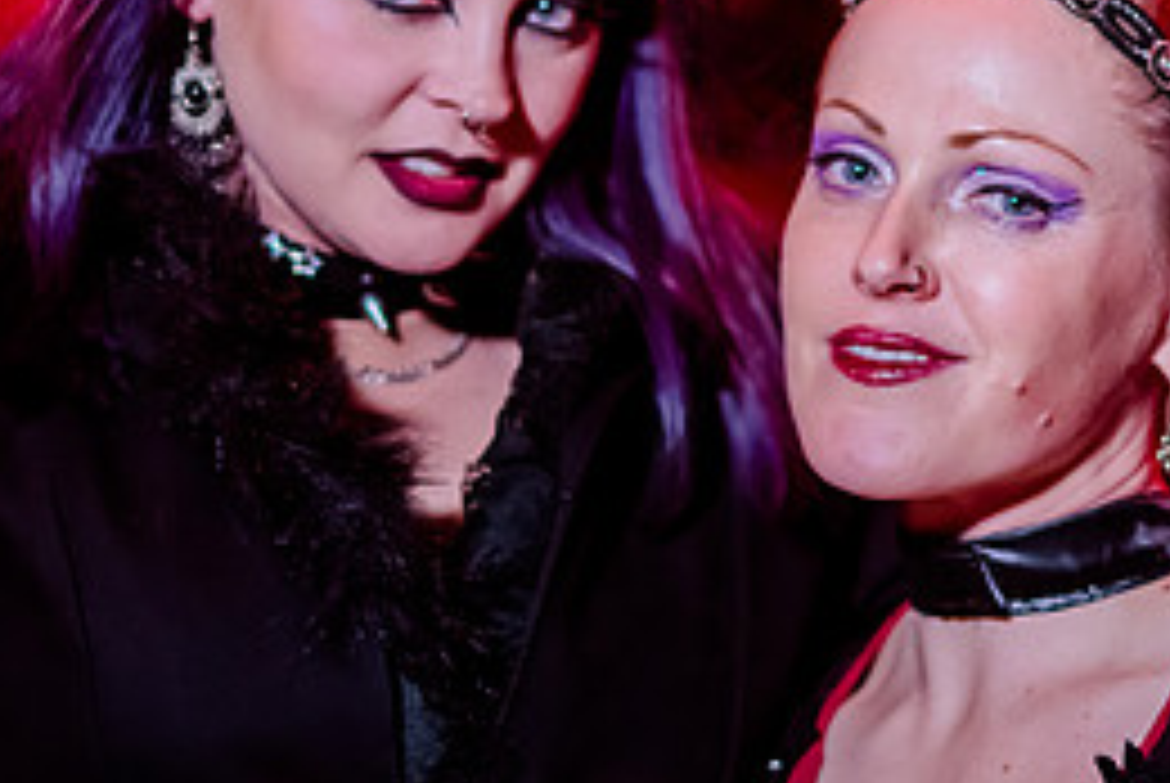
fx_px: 7613
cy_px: 191
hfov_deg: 8.8
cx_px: 724
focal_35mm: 234
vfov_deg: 5.9
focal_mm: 105
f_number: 2
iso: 2500
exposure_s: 1/100
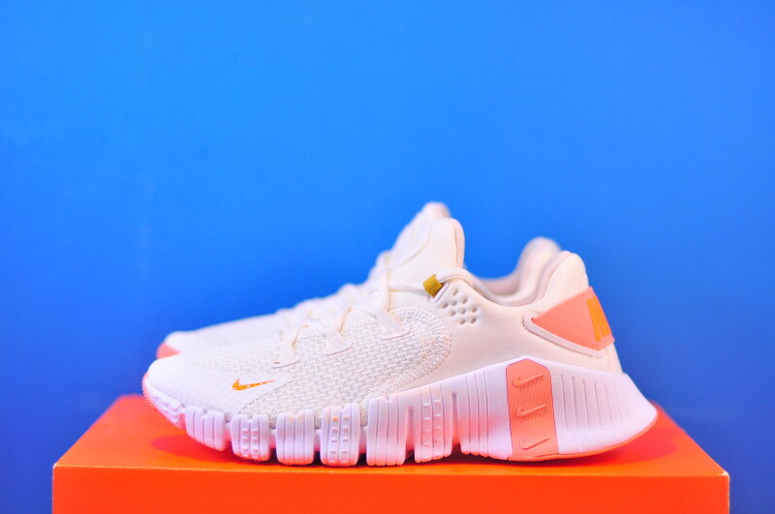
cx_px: 388
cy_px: 257
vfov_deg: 18.1
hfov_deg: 27.0
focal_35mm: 75
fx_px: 1612
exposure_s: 1/320
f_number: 2
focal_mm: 50
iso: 250
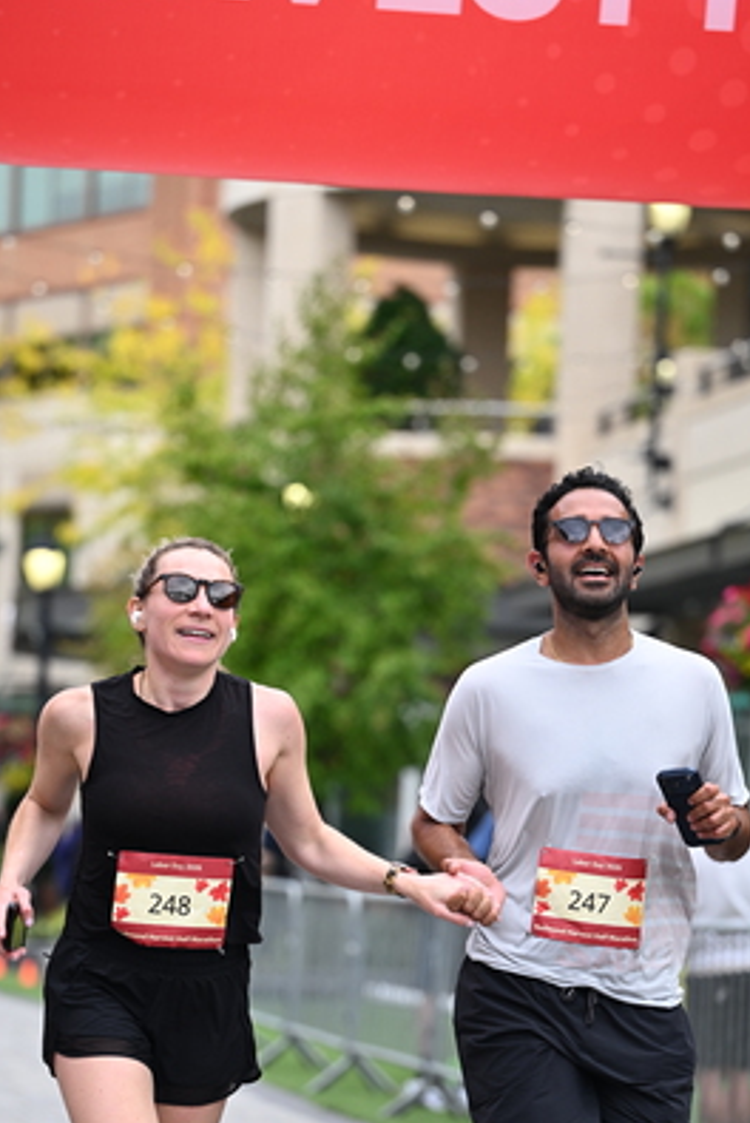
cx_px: 382
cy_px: 745
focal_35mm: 153
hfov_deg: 9.0
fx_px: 4773
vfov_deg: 13.4
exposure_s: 1/2000
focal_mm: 110
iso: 640
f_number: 2.8
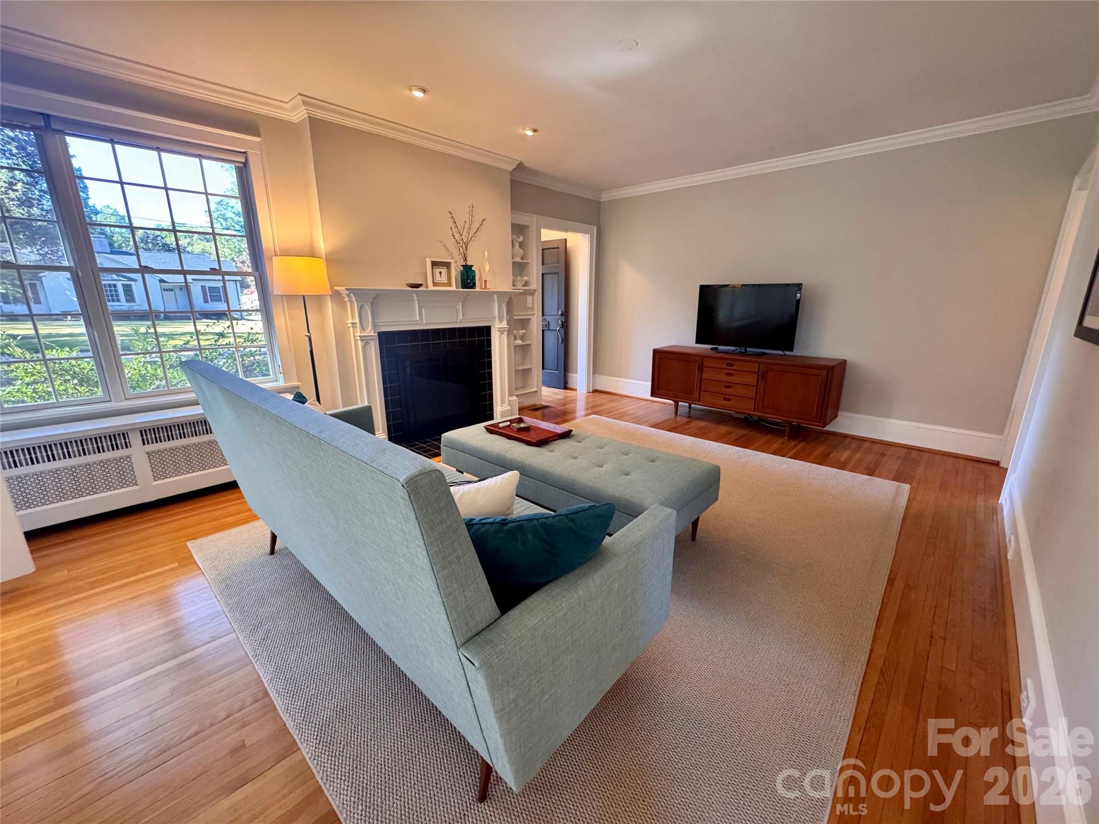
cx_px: 550
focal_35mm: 14
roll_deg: -0.1
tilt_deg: -15.1
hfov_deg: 102.1
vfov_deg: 85.7
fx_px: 444
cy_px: 412
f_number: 2.2
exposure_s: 1/60
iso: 320
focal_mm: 2.22
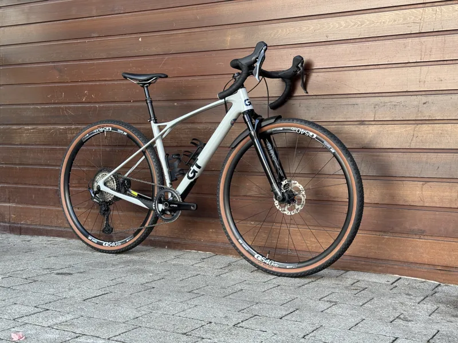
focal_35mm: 48
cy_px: 172
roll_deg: -0.4
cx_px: 229
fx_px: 635
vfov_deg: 30.3
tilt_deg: -1.4
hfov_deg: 39.7
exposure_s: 1/135
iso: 64
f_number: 1.78
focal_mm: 6.76
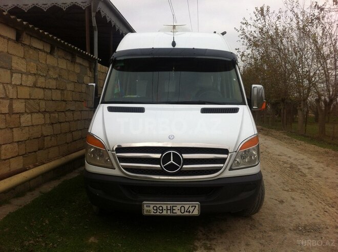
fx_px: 341
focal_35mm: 35
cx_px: 169
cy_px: 126
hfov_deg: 52.7
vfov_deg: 40.6
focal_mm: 3.85
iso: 80
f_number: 2.8
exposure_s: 1/838
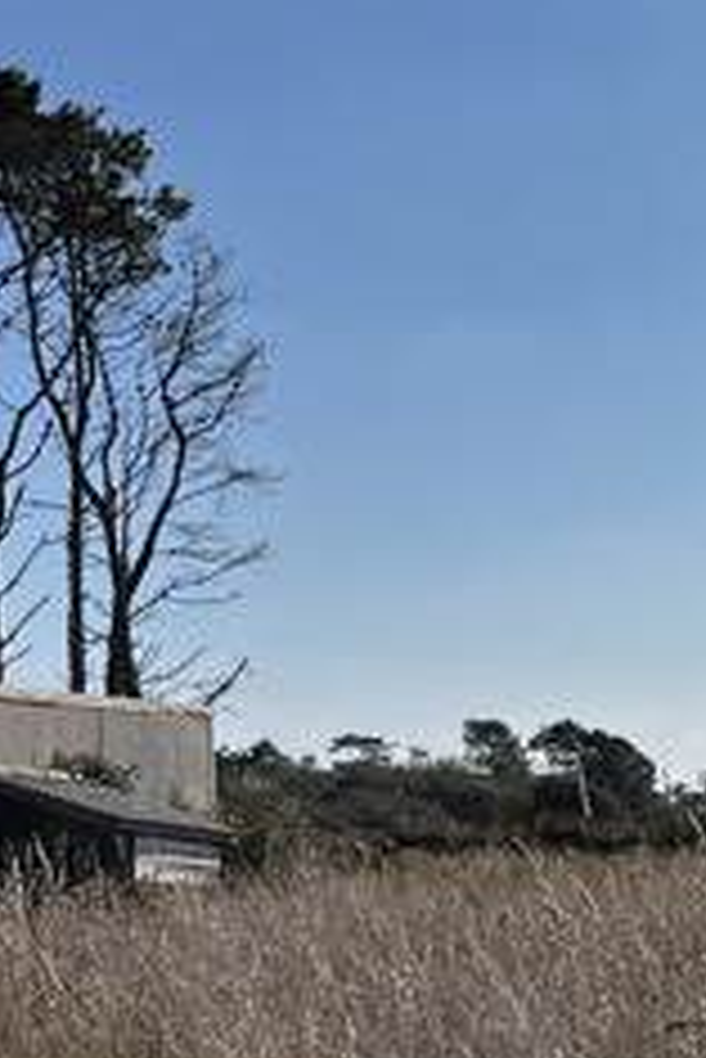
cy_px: 819
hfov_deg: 14.9
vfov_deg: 21.9
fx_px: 2702
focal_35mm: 92
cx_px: 283
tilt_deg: +0.6
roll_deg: +2.4
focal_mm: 5.1
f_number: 1.6
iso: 50
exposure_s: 1/6897
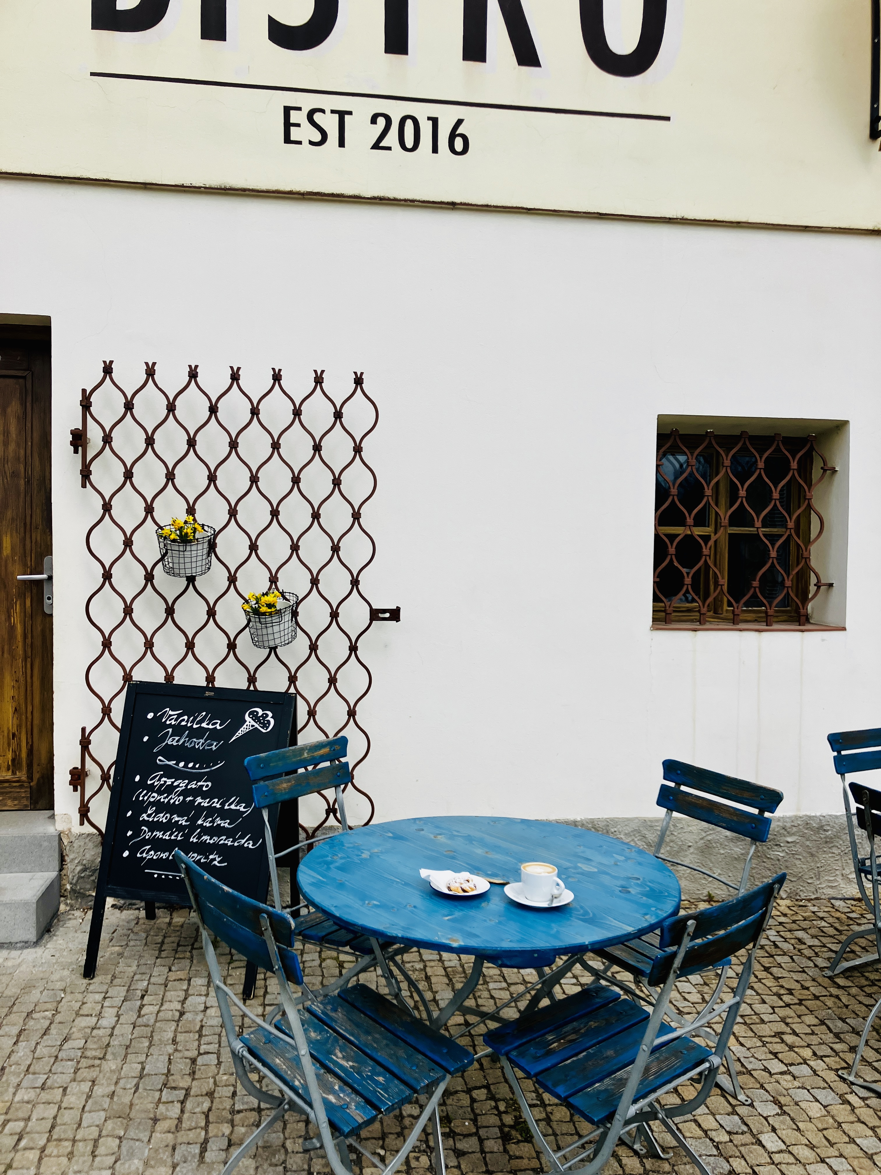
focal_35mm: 28
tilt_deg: -1.5
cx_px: 440
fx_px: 950
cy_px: 588
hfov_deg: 49.7
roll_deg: -0.3
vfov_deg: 63.4
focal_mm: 3.99
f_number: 1.8
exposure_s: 1/3745
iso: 32
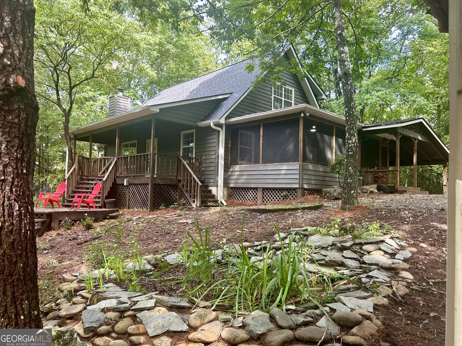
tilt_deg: +3.1
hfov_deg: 67.3
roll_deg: -1.1
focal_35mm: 26
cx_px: 231
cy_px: 173
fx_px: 347
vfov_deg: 53.1
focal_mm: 5.7
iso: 50
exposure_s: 1/121
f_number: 1.5
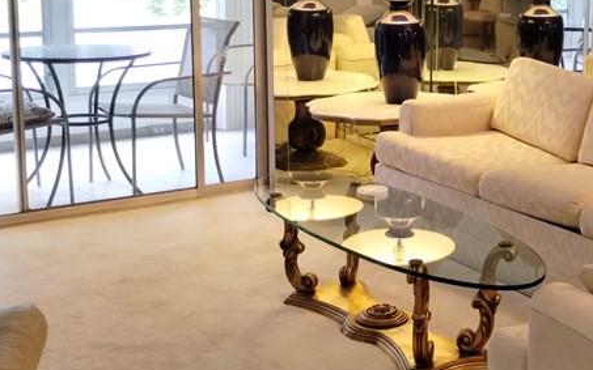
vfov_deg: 19.3
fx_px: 1083
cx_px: 467
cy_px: 86
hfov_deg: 30.0
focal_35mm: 67
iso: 400
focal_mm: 4.27
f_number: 1.8
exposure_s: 1/31.4
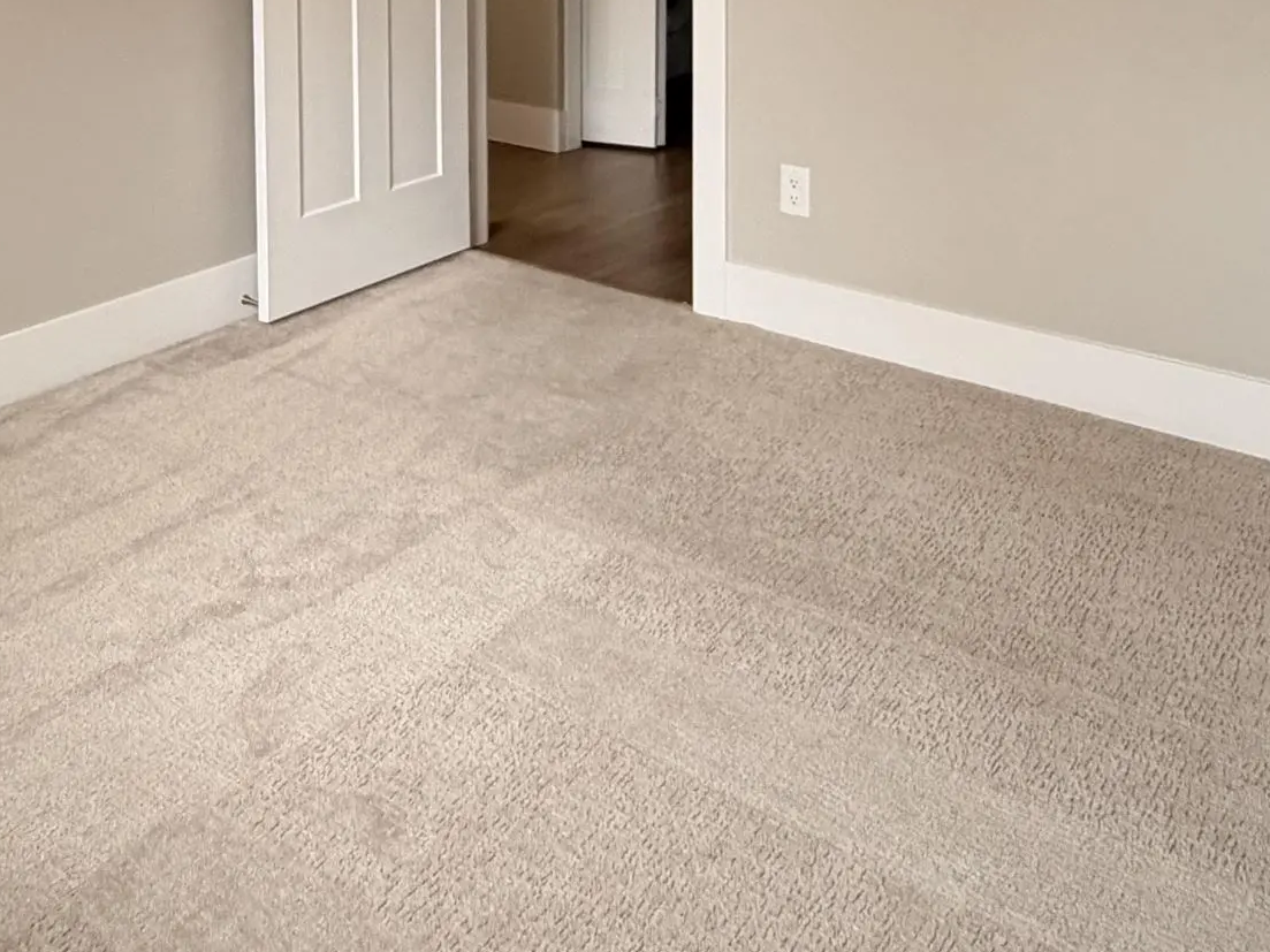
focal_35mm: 39
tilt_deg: -3.1
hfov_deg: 47.3
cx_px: 450
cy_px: -117
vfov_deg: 32.1
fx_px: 1431
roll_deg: +0.6
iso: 250
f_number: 2.2
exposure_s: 1/60
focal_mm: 2.22
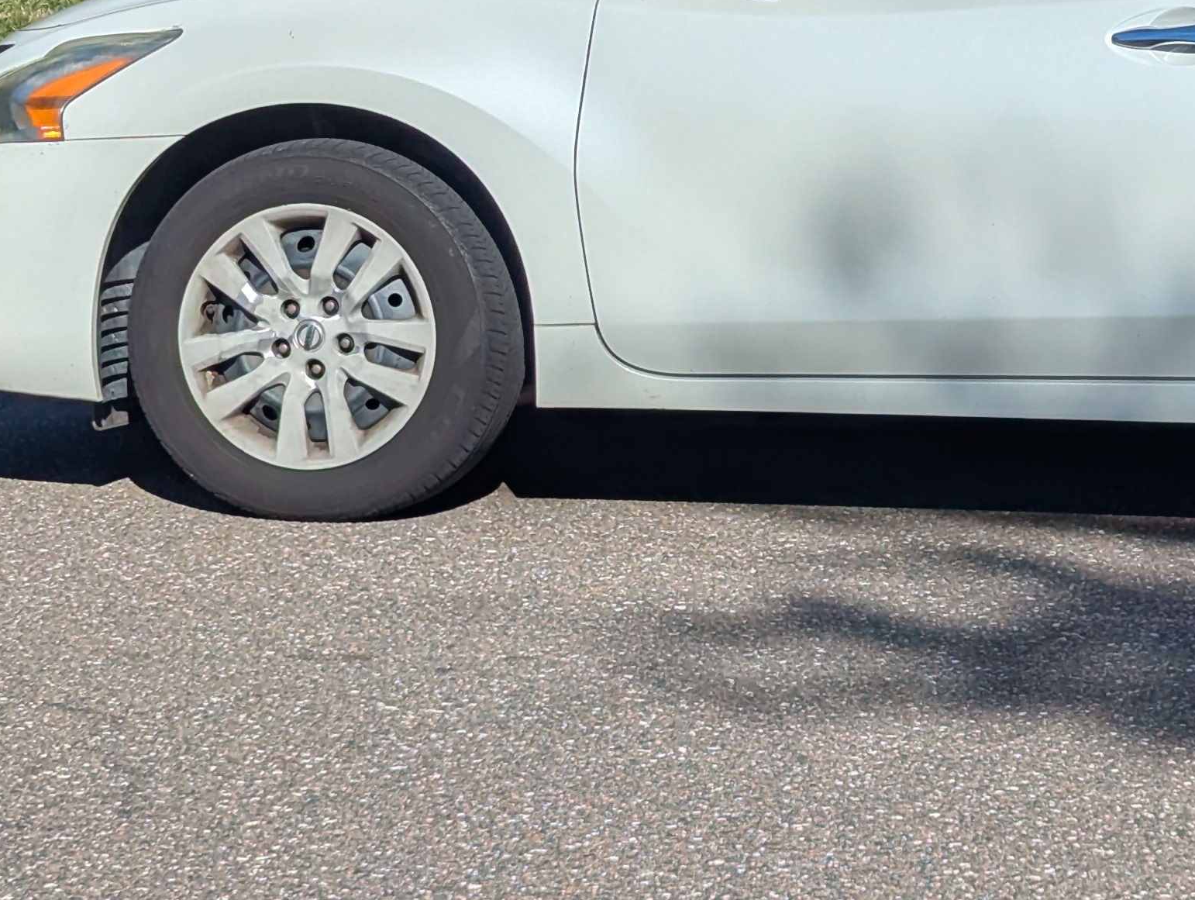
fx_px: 4390
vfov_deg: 11.7
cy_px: 182
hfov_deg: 15.3
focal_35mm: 127
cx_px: 1168
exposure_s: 1/5076
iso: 50
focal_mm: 6.81
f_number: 1.85
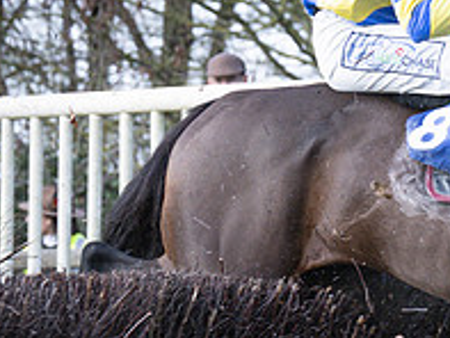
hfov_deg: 5.0
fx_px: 5047
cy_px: 164
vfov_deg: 3.8
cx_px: 879
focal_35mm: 388
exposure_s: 1/1000
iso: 400
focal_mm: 70
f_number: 4
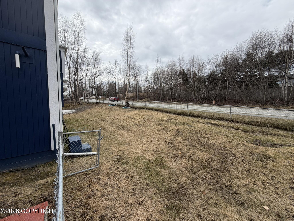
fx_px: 119
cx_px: 147
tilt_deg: -2.3
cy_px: 110
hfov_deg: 102.1
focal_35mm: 14
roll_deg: +1.8
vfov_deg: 85.7
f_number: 2.2
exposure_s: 1/820
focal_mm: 2.22
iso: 20
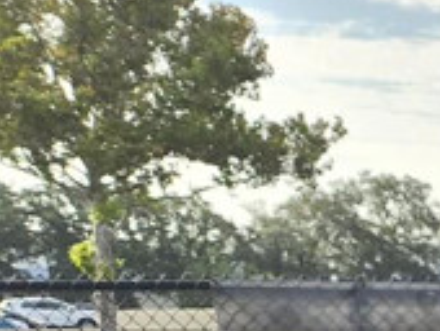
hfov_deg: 9.8
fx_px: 1833
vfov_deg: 9.2
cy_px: 809
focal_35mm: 144
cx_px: 1378
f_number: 1.8
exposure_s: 1/2728
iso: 80
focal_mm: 5.4
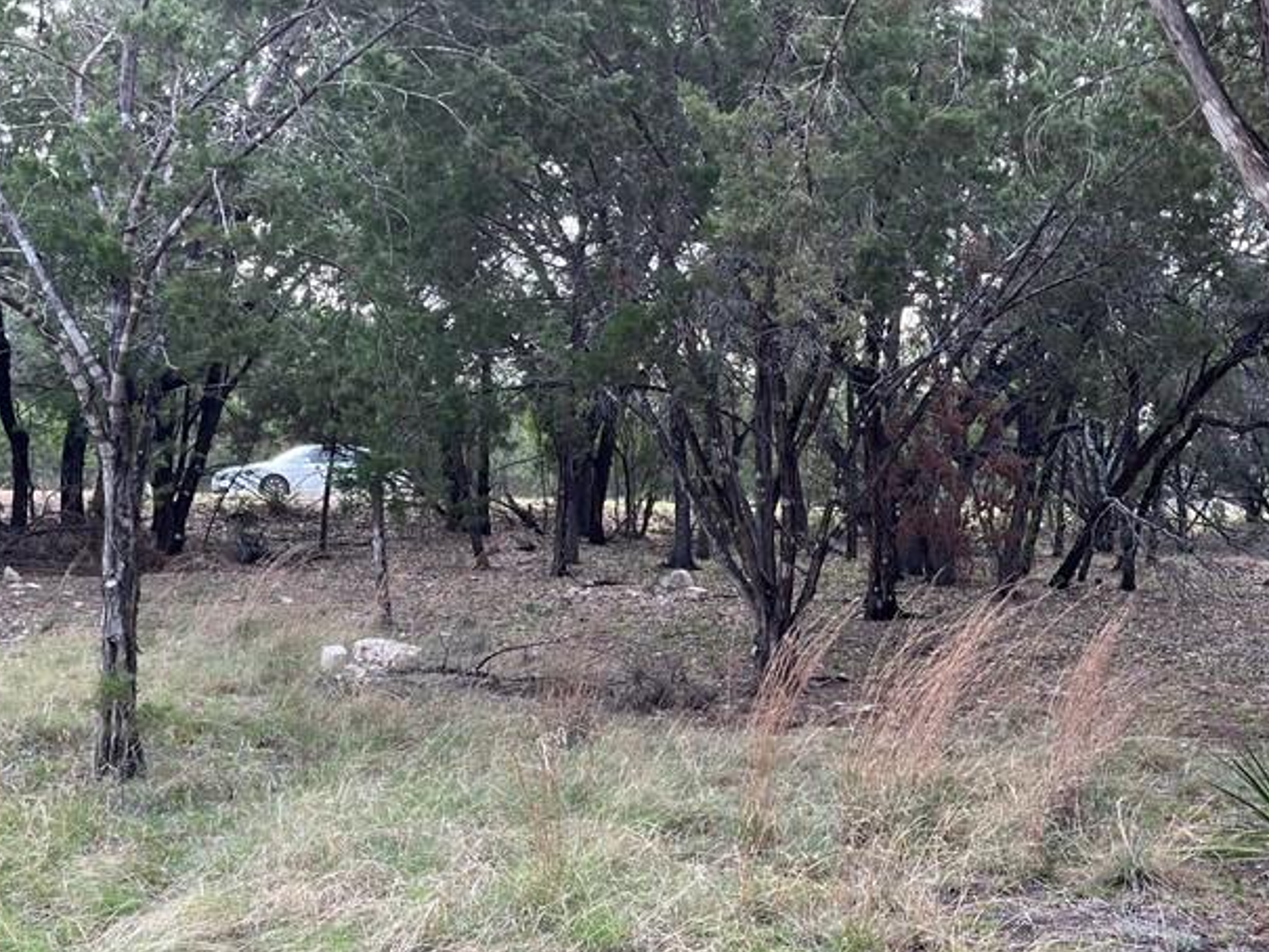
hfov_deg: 42.7
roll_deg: -0.5
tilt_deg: -1.4
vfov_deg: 32.6
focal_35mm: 44
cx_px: 774
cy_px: 635
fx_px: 1613
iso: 50
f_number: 1.6
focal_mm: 5.1
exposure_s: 1/252
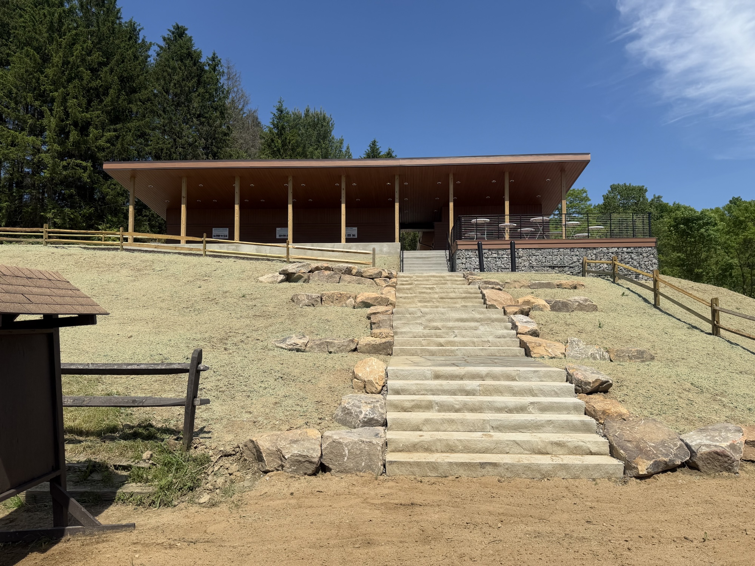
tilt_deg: +4.3
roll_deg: -0.6
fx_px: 523
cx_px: 378
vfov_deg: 56.8
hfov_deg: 71.6
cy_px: 283
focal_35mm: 24
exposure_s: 1/5714
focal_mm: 6.76
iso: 80
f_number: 1.78
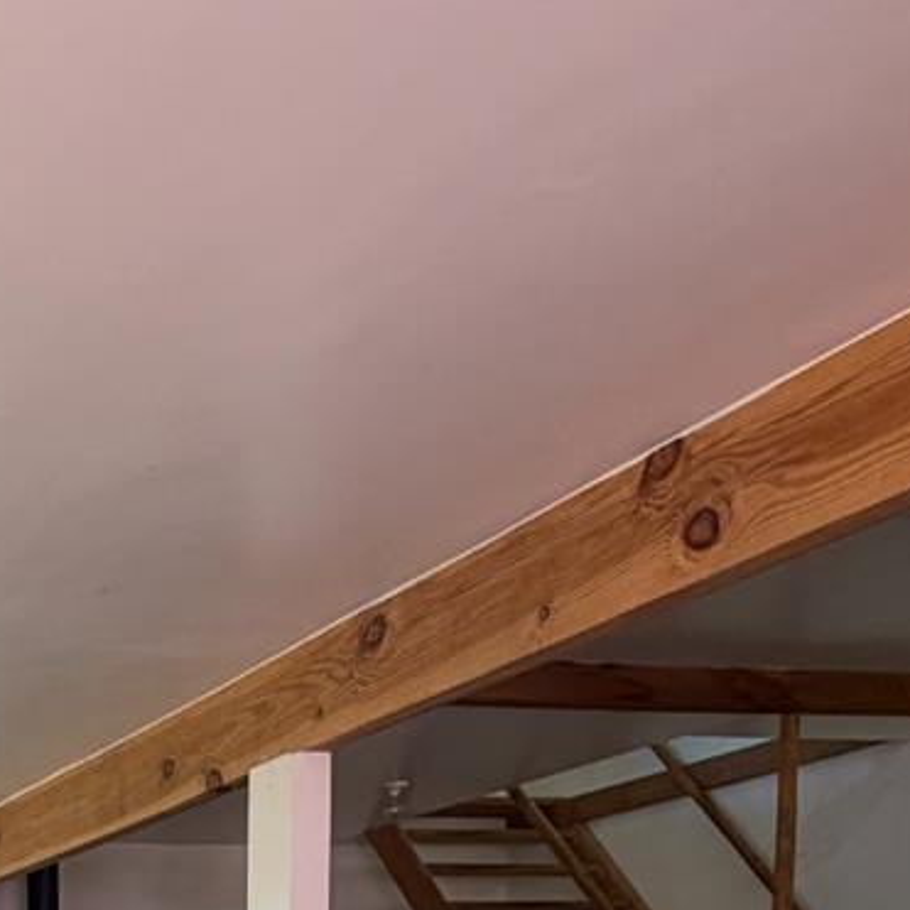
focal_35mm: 50
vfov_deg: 26.8
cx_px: -264
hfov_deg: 28.2
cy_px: 1279
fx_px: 1487
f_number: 2.2
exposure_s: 1/121
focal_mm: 2.22
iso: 100
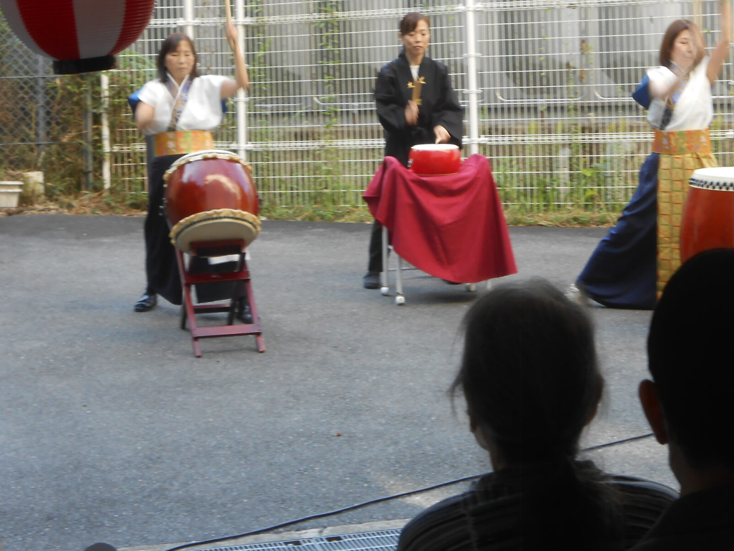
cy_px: 147
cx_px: 391
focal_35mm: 89
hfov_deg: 22.0
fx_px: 1887
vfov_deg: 16.5
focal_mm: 10
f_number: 5.2
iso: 80
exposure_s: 1/30
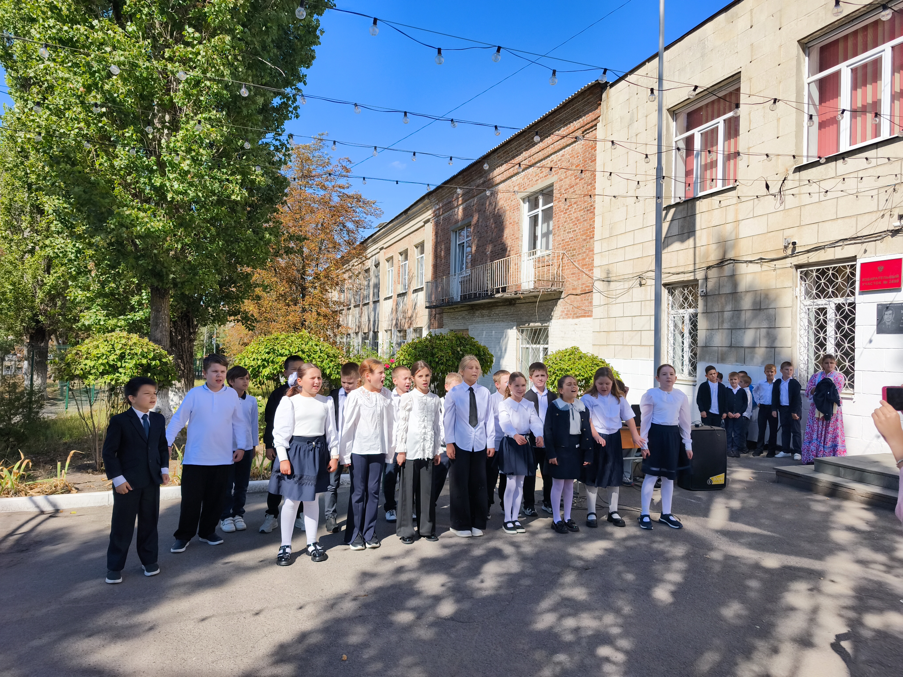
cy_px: 338
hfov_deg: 73.9
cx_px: 452
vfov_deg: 58.9
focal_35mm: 23
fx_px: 600
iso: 100
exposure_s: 1/7659
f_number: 1.6
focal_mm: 6.57
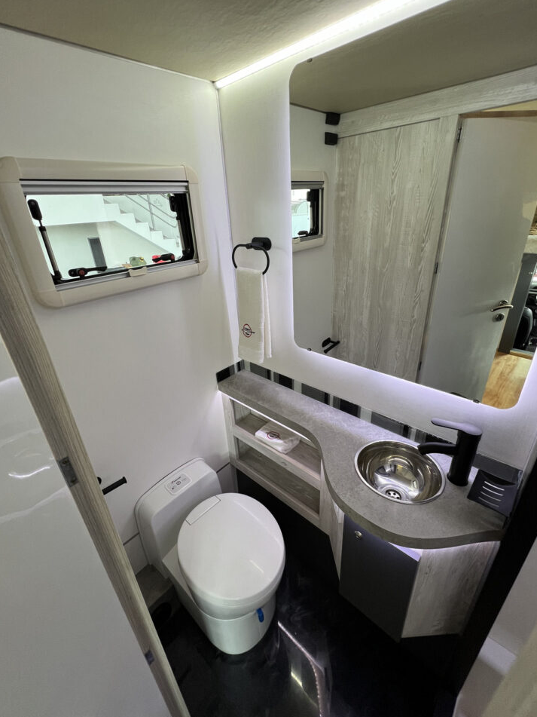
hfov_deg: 85.7
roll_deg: +3.9
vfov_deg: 102.0
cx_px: 264
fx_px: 290
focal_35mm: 14
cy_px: 348
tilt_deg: -25.4
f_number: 1.8
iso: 125
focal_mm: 1.57
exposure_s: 1/99
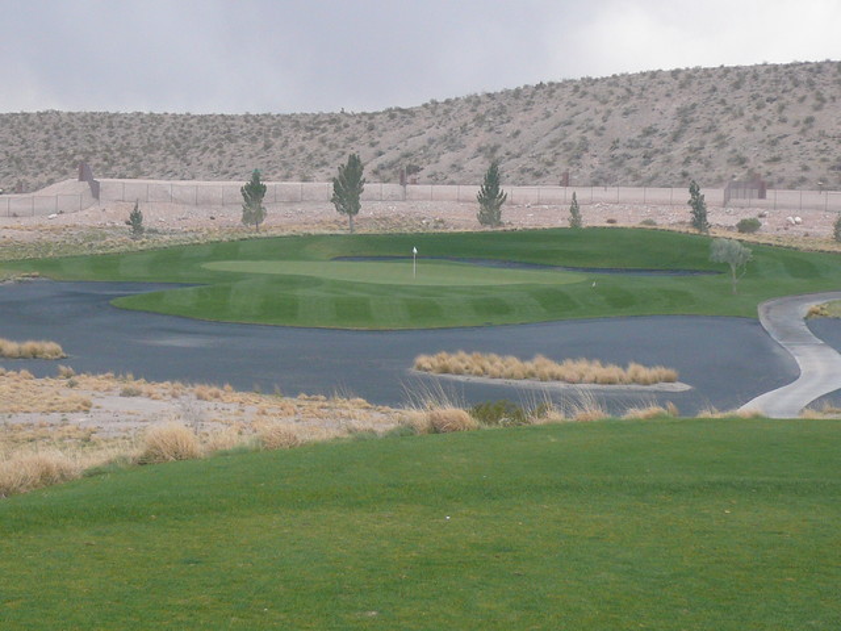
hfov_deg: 19.3
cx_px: 420
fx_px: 2478
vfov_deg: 14.5
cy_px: 316
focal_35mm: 102
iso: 100
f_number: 4.3
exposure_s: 1/320
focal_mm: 11.2
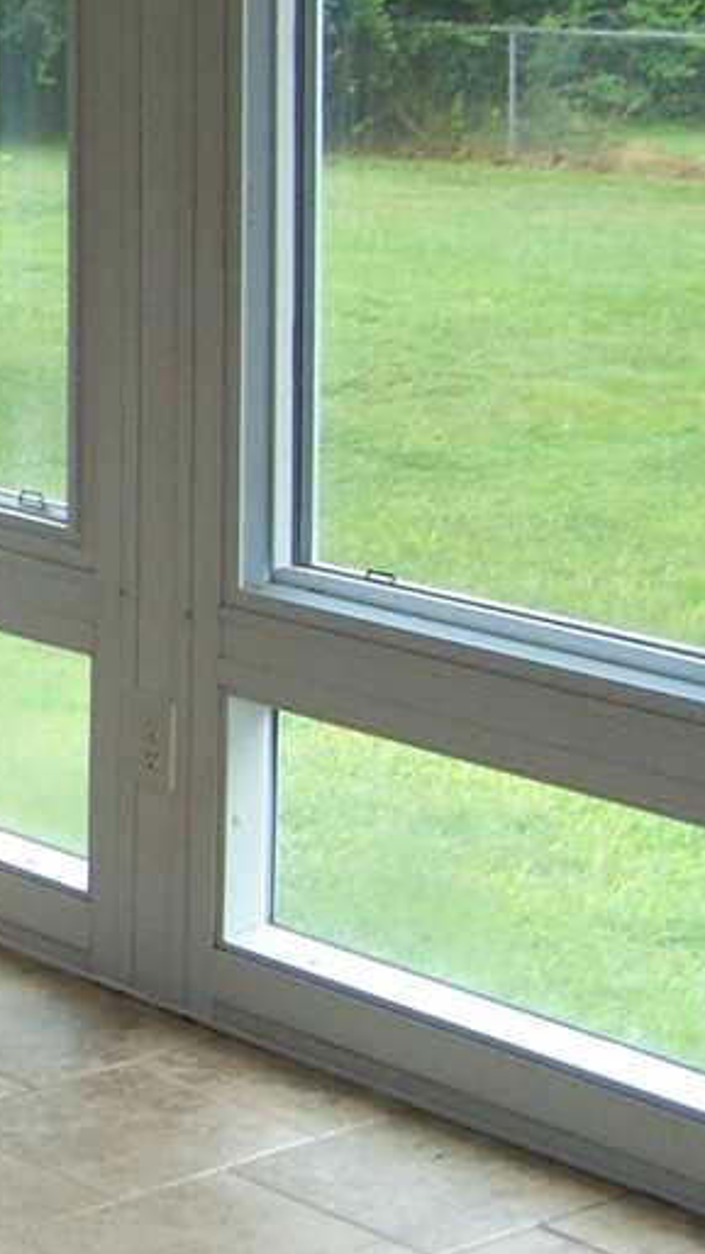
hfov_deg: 10.8
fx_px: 3424
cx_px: -684
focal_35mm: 103
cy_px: 249
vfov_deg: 20.5
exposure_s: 1/80
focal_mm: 6.3
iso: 80
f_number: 2.8
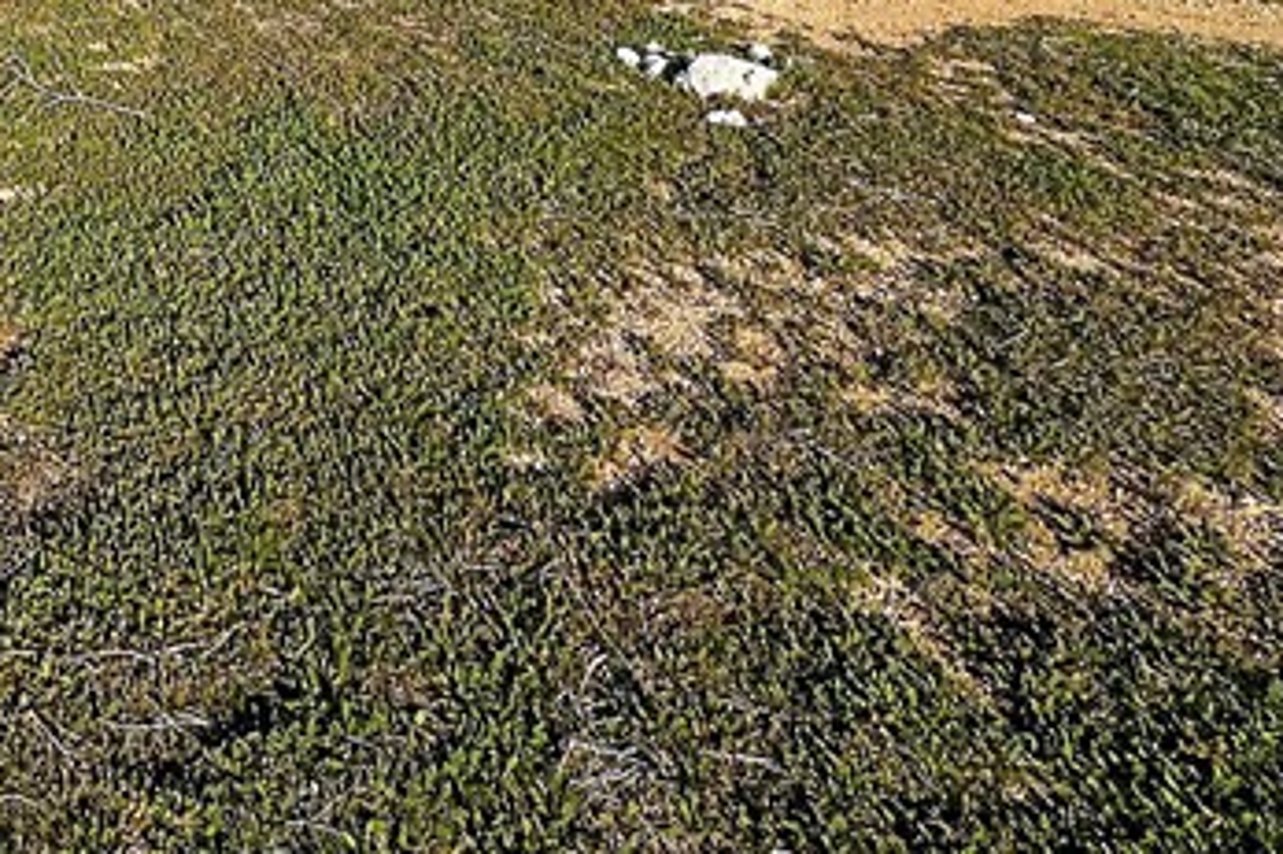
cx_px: 0
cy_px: -414
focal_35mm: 43
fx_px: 1532
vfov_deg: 24.5
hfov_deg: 40.0
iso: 50
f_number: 2.2
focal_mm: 2.22
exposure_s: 1/3125
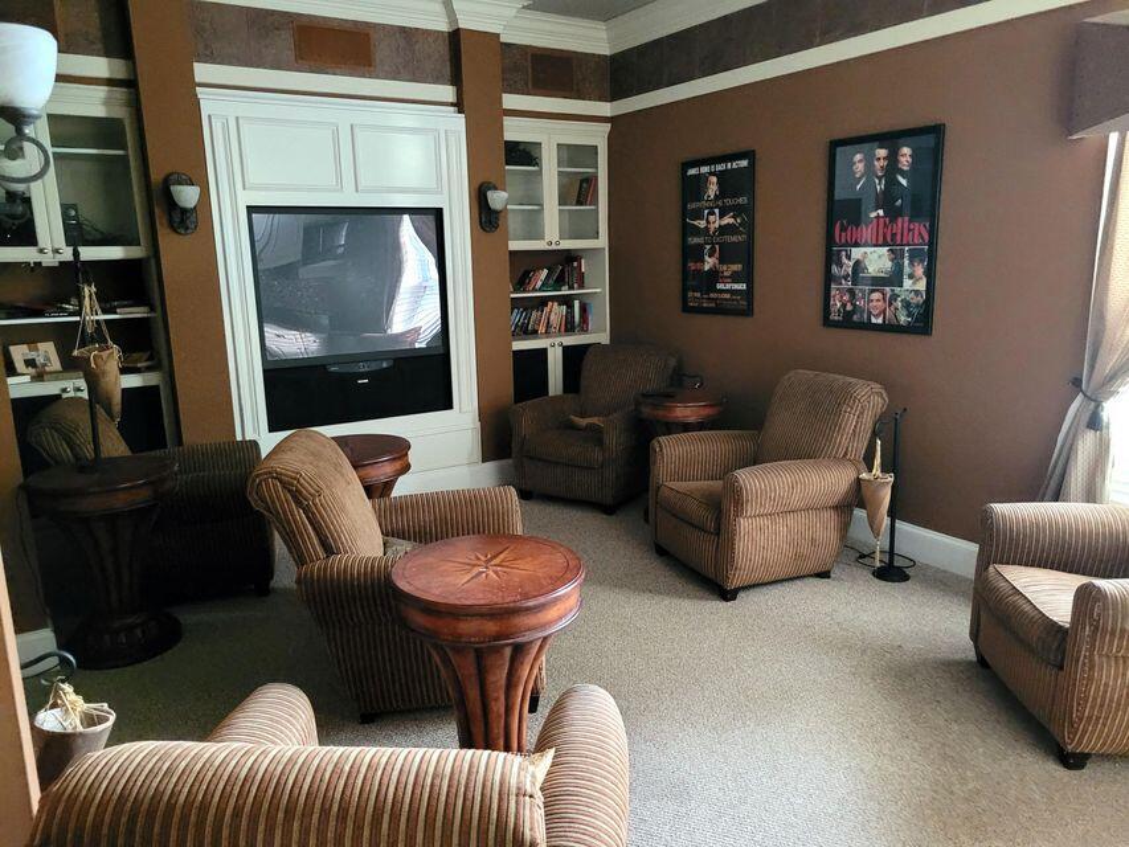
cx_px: 564
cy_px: 424
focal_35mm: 26
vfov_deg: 53.1
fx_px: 848
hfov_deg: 67.3
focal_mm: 5.4
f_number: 1.8
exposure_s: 1/24
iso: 1250
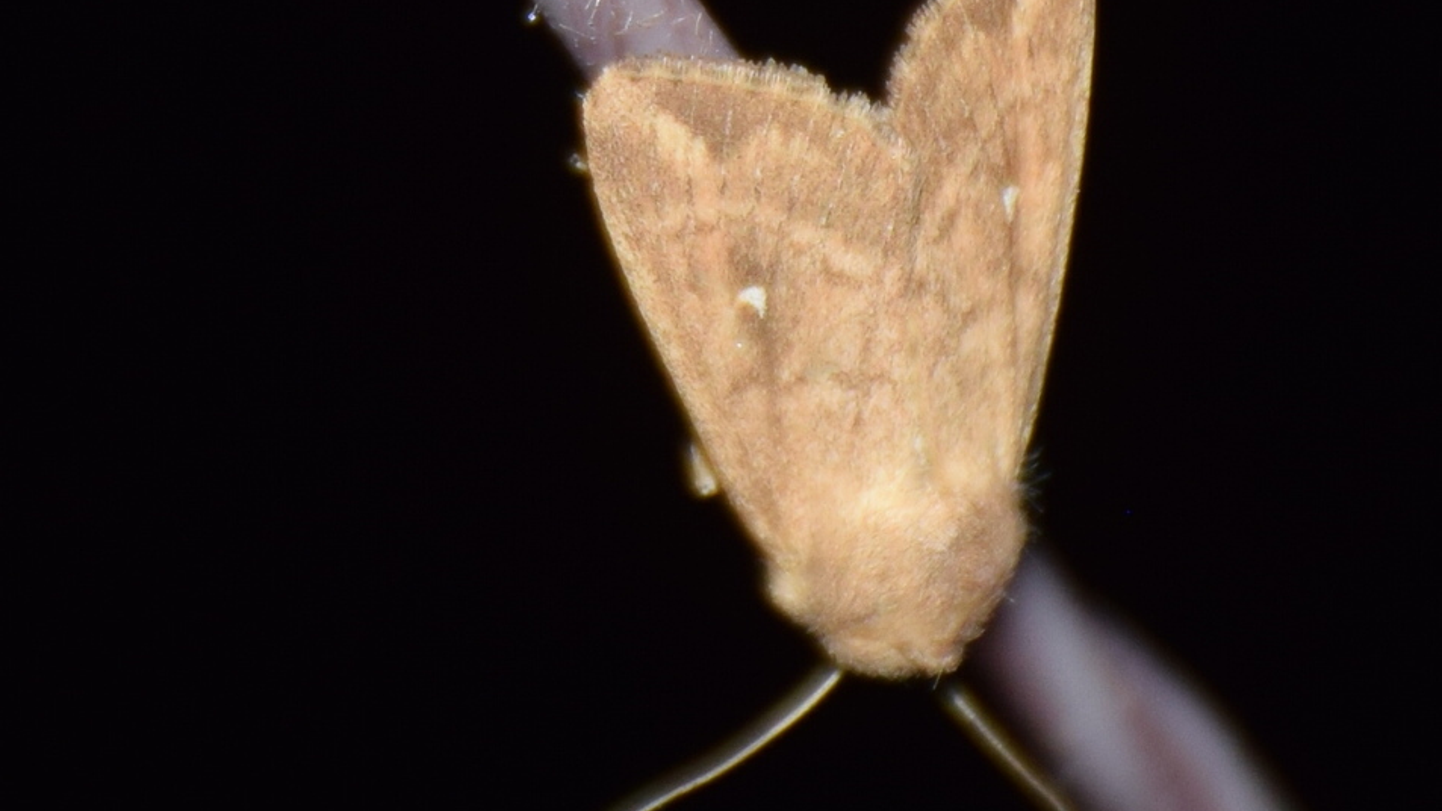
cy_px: 404
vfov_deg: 7.7
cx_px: 719
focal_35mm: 158
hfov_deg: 13.6
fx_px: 6041
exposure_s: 1/60
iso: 320
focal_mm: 100
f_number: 5.6
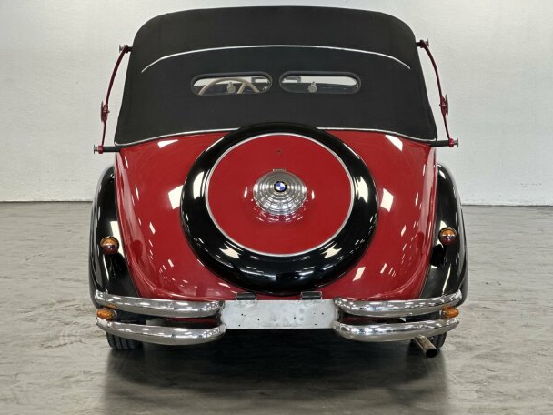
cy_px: 197
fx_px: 1294
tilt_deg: -7.3
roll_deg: -0.6
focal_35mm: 81
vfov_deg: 18.2
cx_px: 281
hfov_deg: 24.1
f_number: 2.8
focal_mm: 9
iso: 200
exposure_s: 1/40
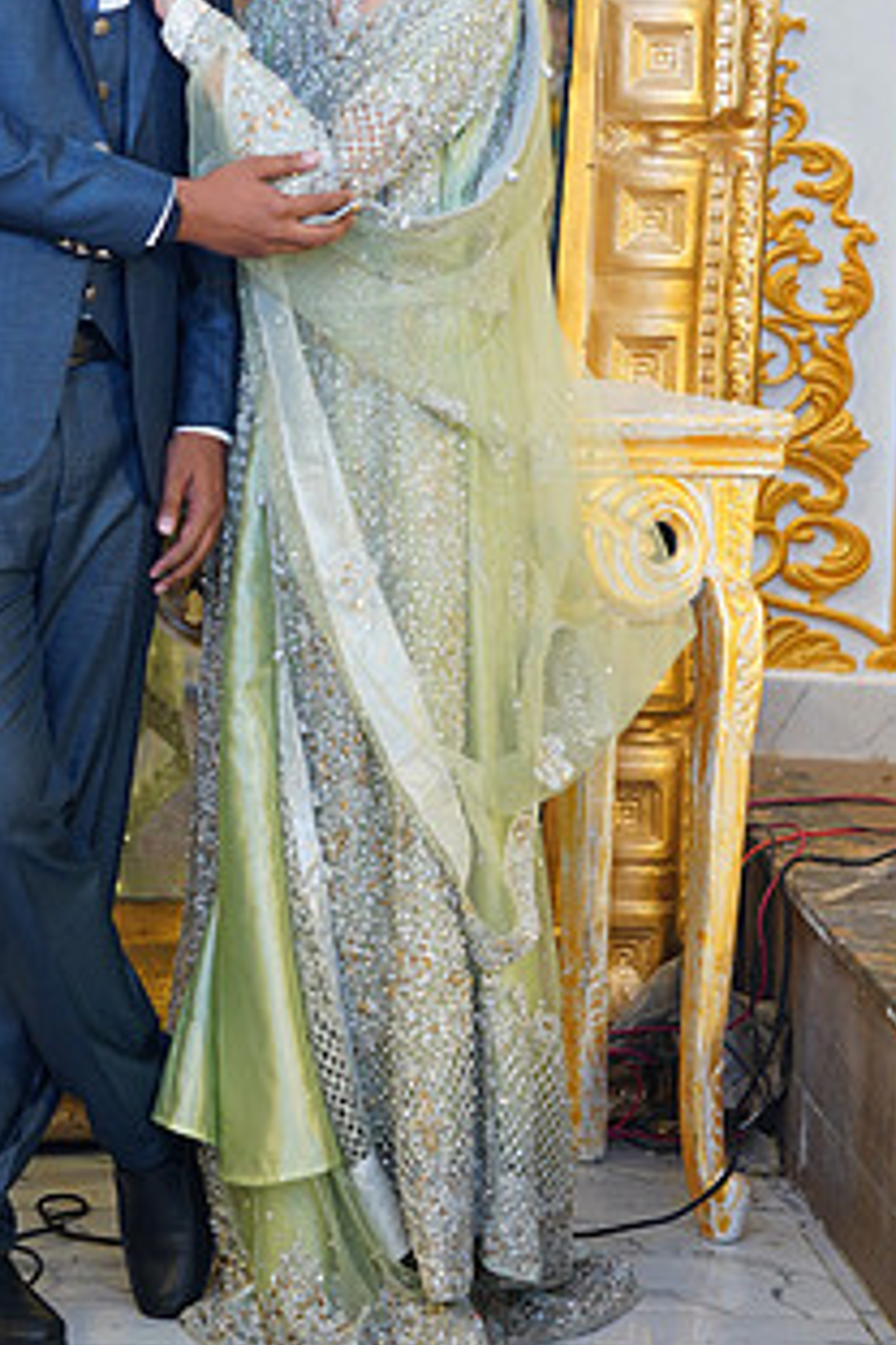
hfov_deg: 8.7
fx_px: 5898
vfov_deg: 12.9
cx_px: 274
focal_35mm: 158
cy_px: 224
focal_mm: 85
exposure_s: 1/160
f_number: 2.5
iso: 320
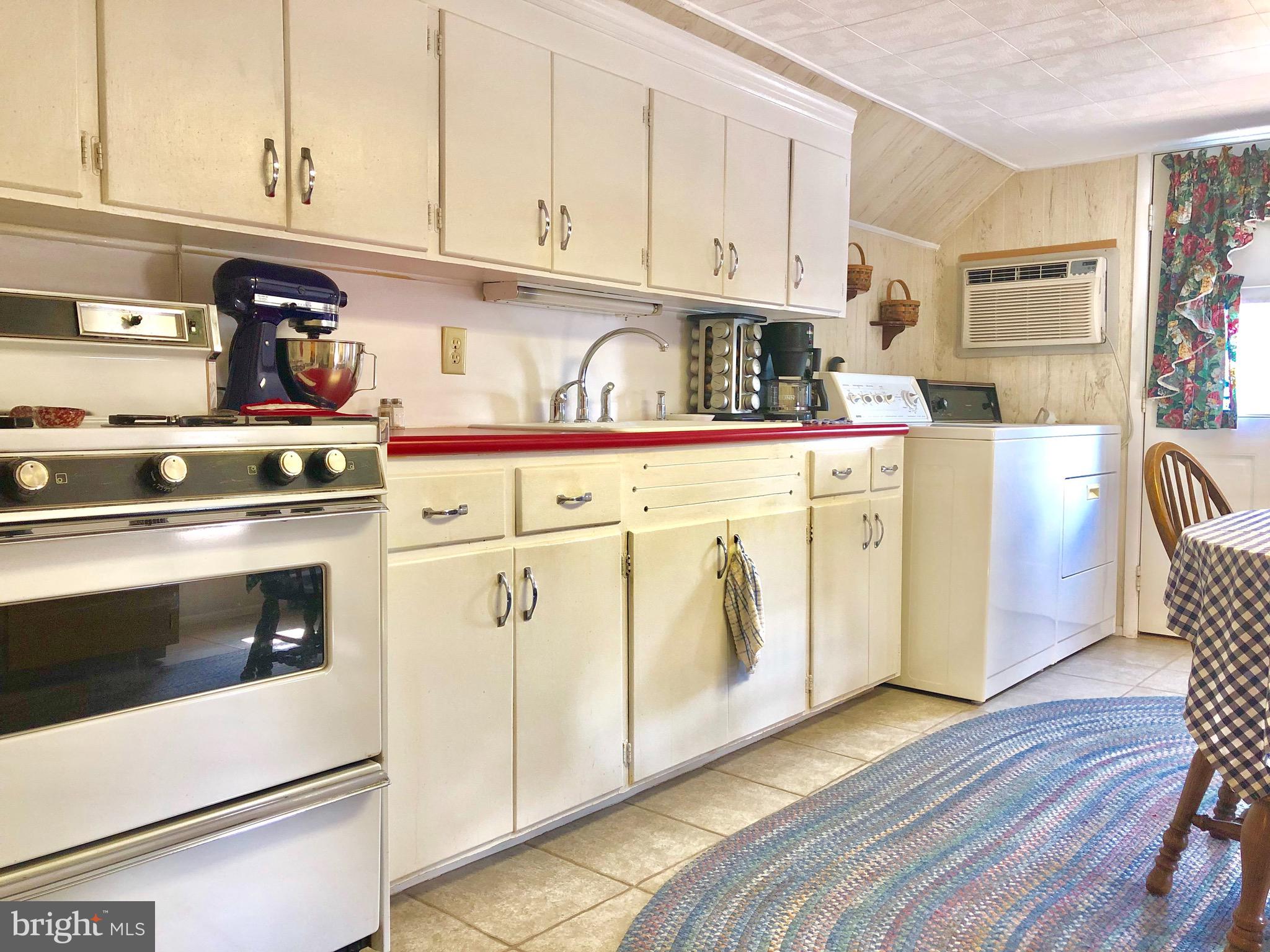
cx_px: 635
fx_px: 1027
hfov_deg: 63.4
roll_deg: +0.5
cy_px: 476
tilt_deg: -4.7
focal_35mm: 28
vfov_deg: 49.7
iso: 40
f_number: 1.8
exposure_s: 1/17
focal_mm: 3.99
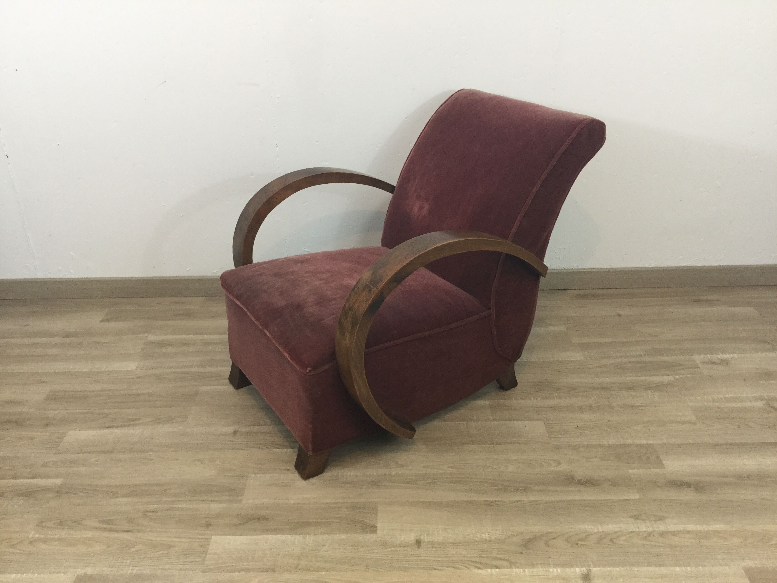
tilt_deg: -28.5
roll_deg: -0.6
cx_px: 388
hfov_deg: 58.4
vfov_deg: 45.4
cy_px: 292
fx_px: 696
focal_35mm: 31
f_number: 2.4
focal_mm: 3.3
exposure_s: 1/33
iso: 100
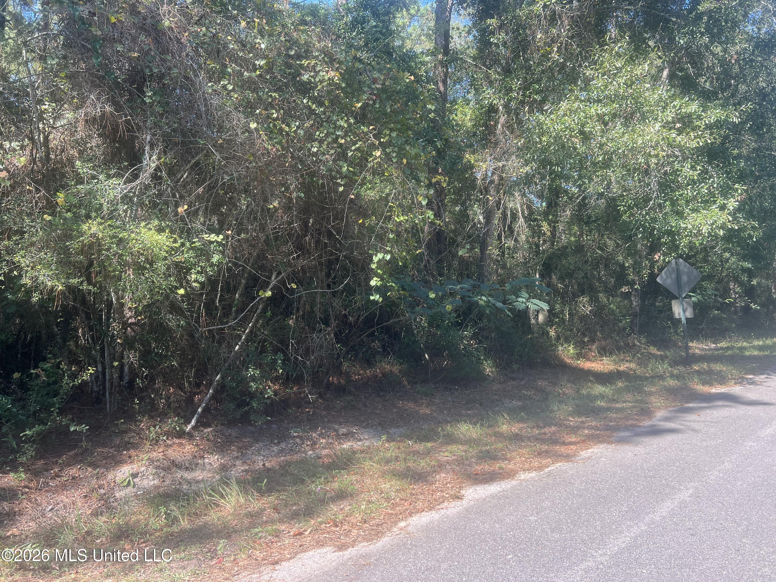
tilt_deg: +0.0
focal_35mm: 26
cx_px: 388
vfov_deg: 53.1
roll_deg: -1.1
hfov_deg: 67.3
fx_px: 583
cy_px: 291
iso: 50
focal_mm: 5.7
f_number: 1.5
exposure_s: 1/531
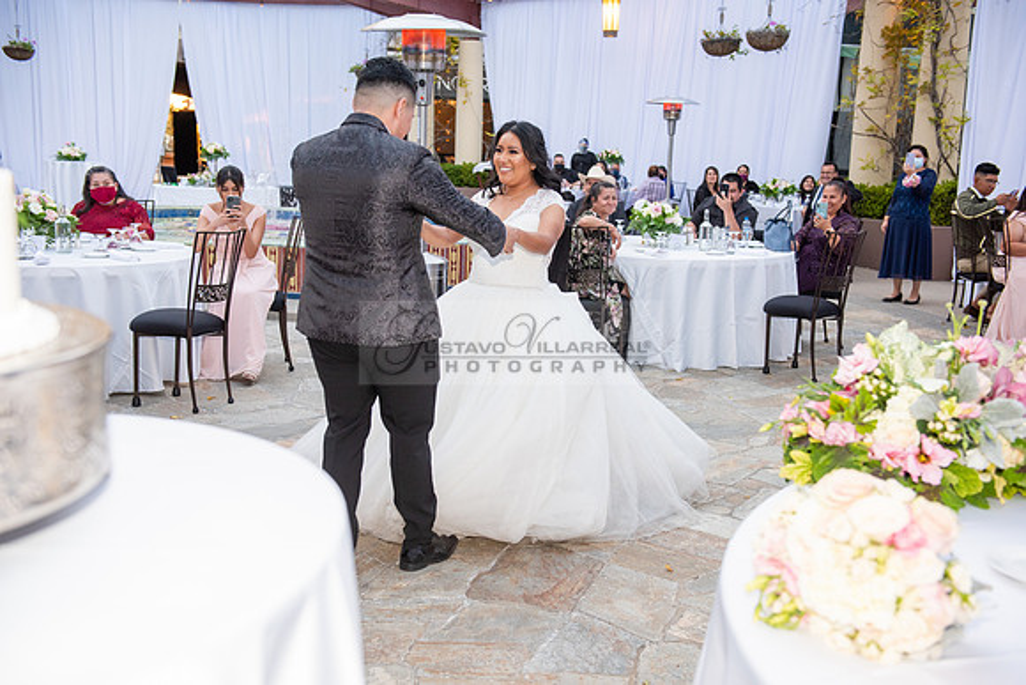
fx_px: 1083
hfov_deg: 50.7
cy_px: 342
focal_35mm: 38
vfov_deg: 35.1
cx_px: 513
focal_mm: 38
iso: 800
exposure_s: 1/160
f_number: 4
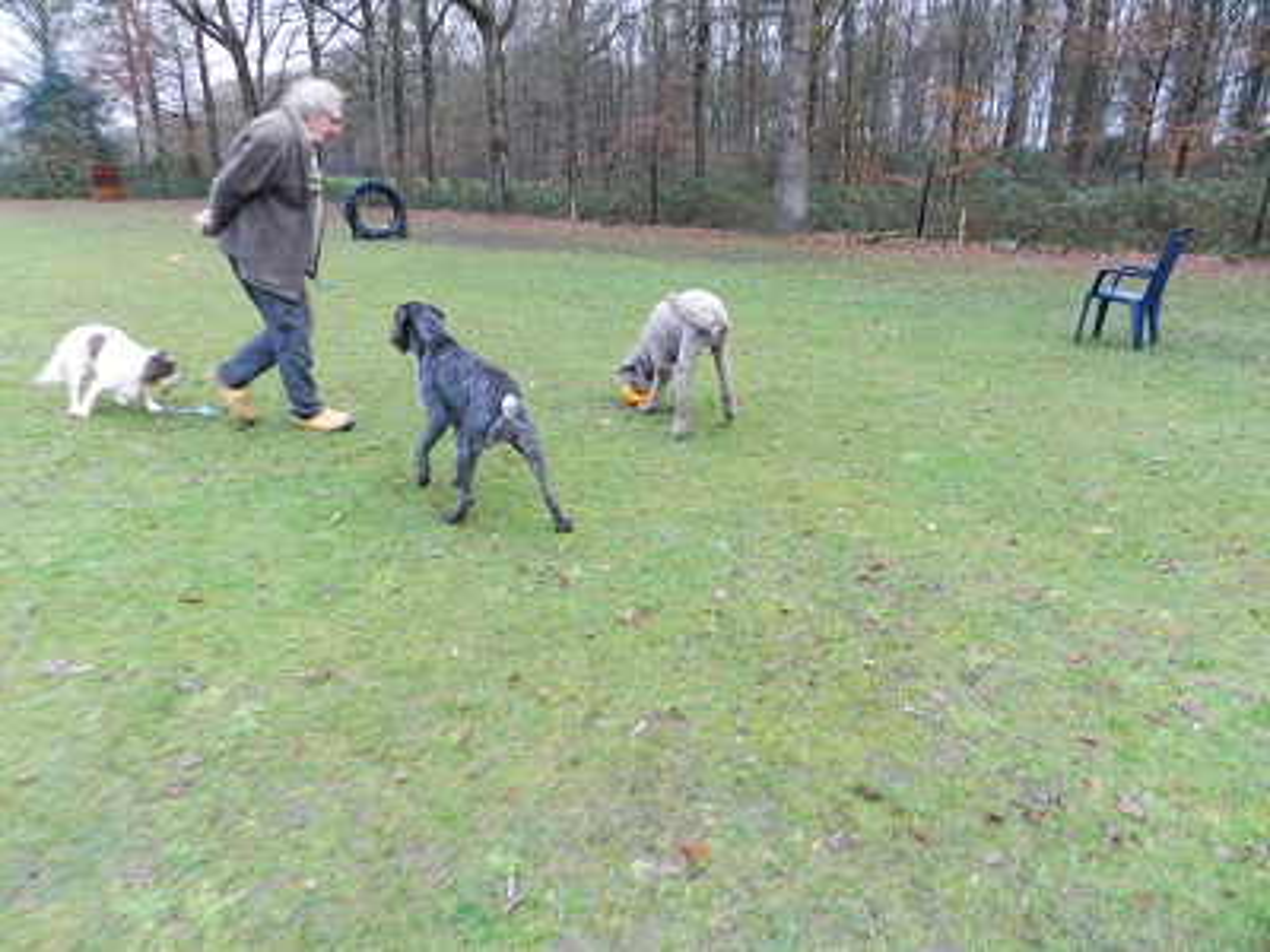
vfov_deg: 58.9
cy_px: 476
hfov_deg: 73.9
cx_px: 635
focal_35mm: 23
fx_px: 844
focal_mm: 4
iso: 400
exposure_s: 1/25
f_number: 3.4
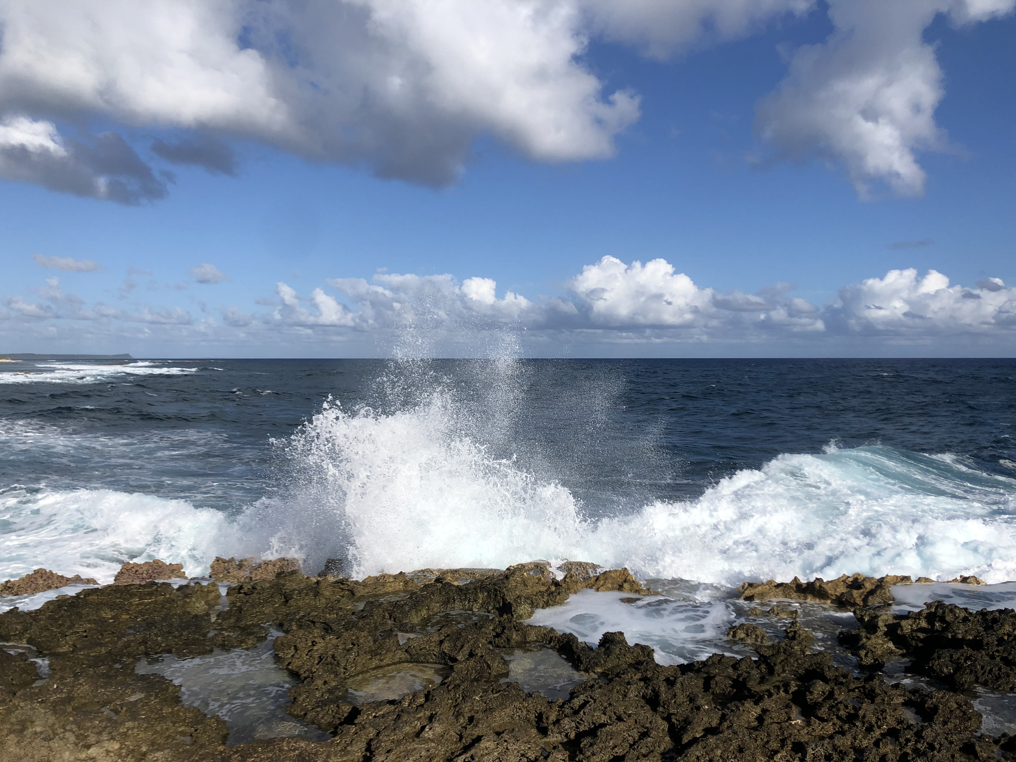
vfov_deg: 49.7
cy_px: 381
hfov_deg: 63.4
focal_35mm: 28
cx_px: 508
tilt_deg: -1.3
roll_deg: -0.1
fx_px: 822
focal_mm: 4
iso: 25
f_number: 1.8
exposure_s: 1/4367
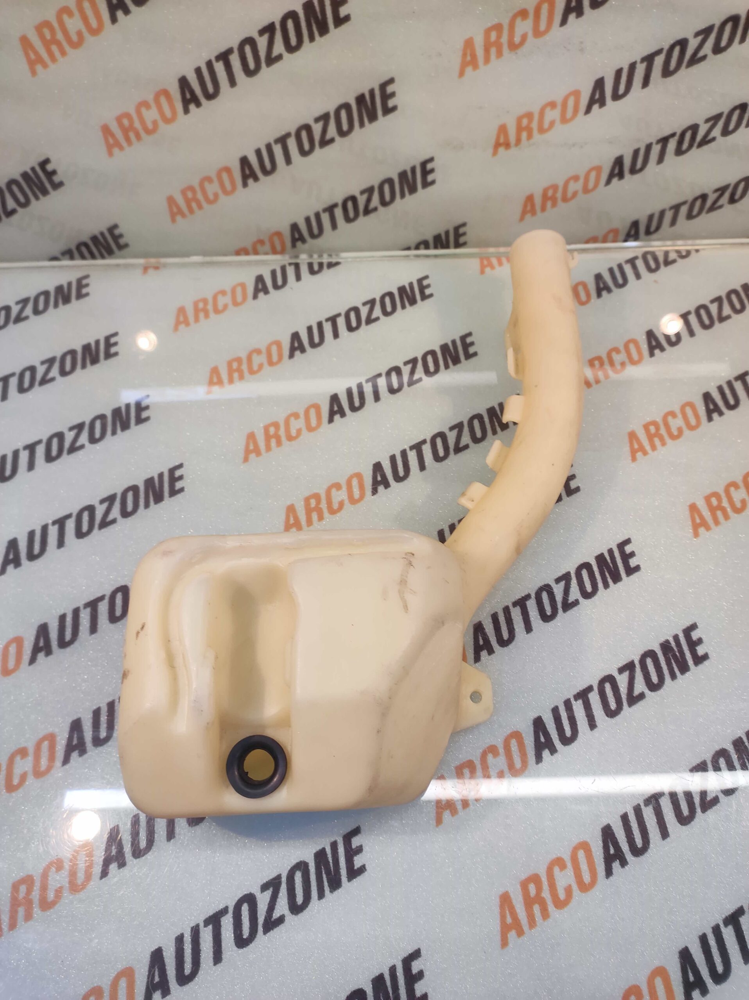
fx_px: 491
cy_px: 500
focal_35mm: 17
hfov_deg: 74.7
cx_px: 374
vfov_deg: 91.1
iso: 112
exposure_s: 1/33
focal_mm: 4.74
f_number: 1.79
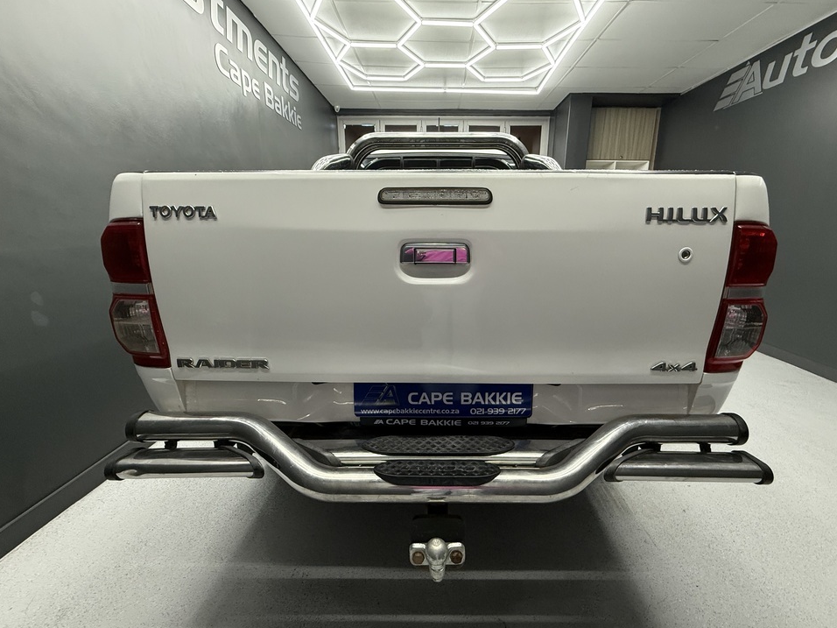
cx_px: 437
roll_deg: -0.4
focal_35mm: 15
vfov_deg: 81.7
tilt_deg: -13.2
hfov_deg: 98.1
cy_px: 314
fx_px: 363
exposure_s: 1/100
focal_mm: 2.22
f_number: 2.2
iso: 250
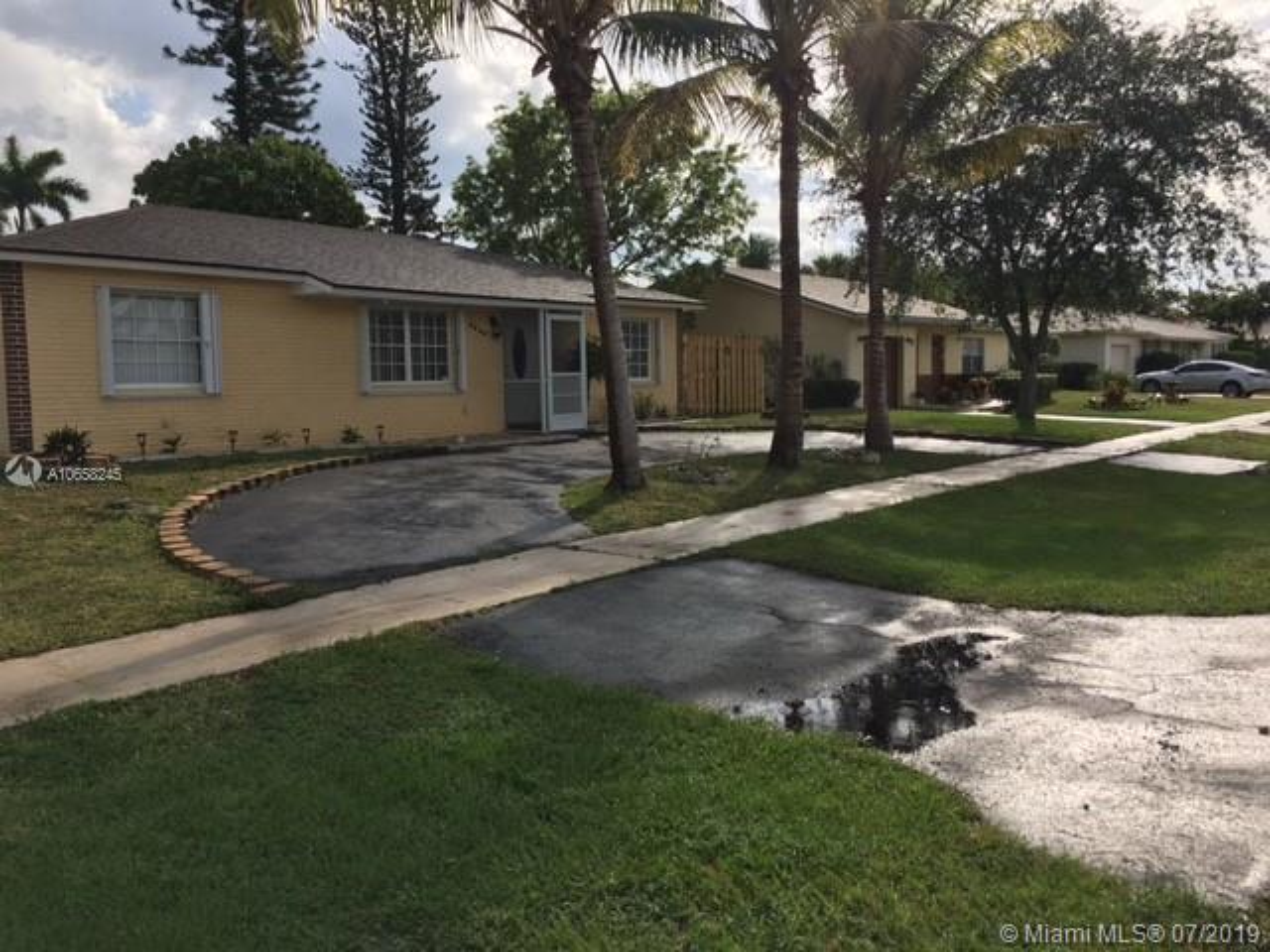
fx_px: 1064
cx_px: 635
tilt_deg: -3.1
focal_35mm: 29
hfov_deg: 61.7
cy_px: 476
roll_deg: +0.9
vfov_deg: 48.2
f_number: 2.2
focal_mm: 4.15
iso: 25
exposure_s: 1/1538
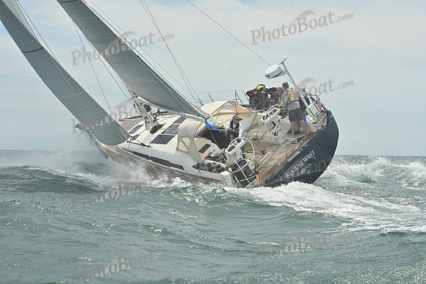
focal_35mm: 100
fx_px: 1184
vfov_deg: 13.7
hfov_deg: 20.4
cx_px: 213
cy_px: 142
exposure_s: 1/1250
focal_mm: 100
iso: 250
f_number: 9
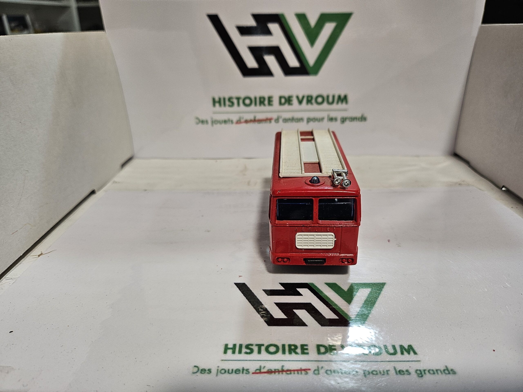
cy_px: 196
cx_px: 262
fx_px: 363
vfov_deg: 56.8
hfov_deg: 71.6
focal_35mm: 24
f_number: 1.8
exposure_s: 1/100
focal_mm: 5
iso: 100
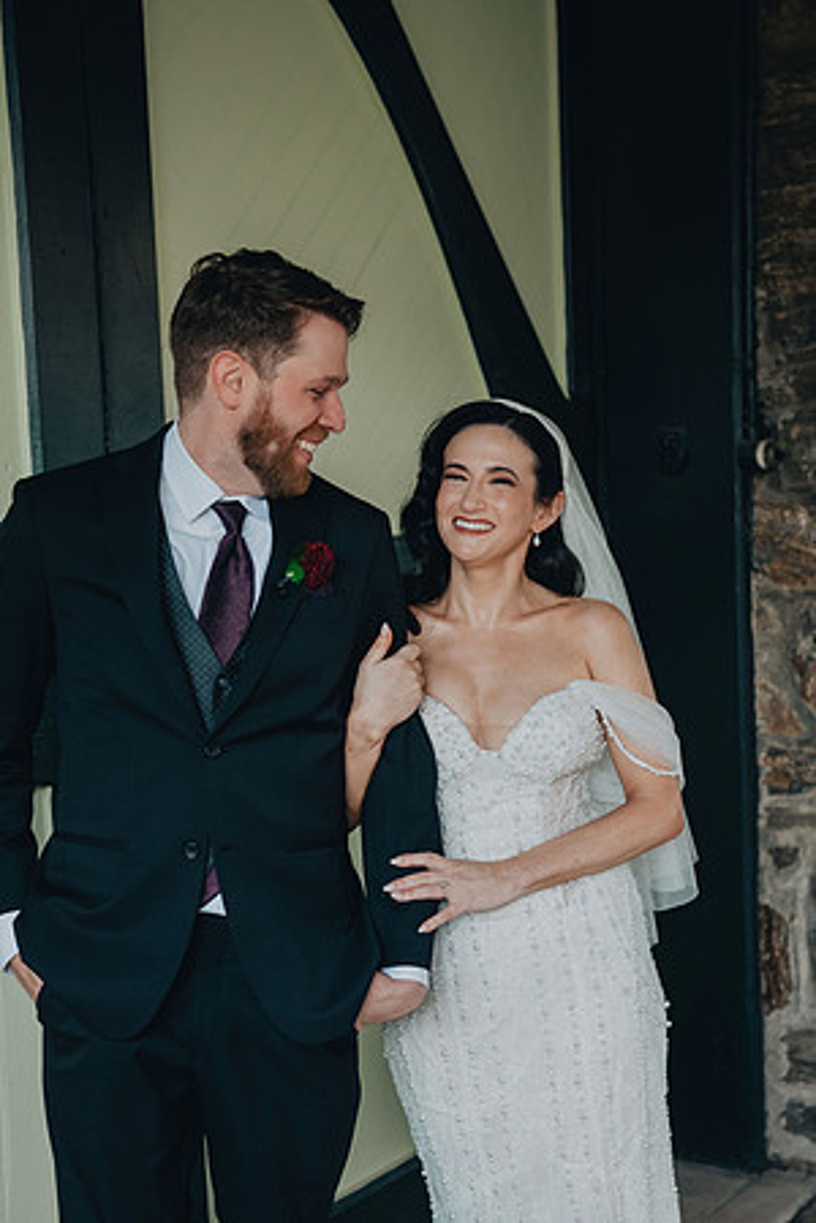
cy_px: 612
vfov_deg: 35.6
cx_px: 408
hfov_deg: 24.2
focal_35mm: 56
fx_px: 1904
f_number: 4
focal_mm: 56
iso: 400
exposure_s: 1/160
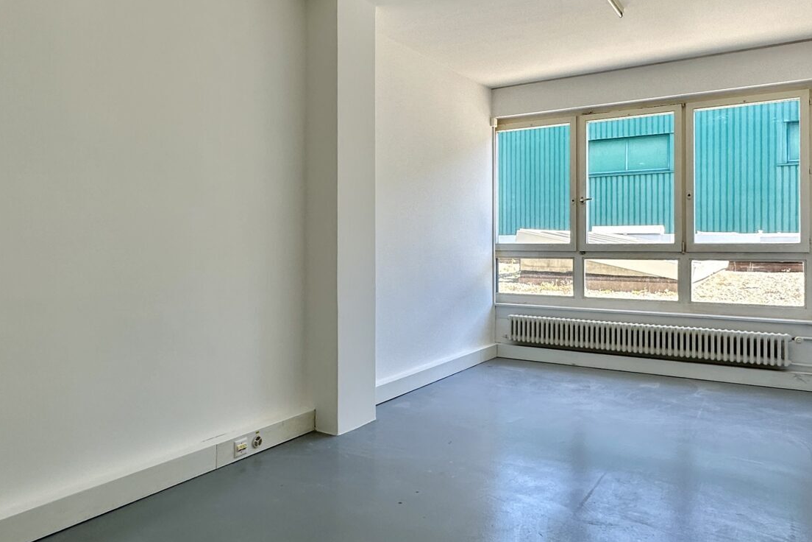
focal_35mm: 27
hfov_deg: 67.4
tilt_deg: -0.1
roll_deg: +0.2
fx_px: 609
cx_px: 395
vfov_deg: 47.8
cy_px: 242
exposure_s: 1/184
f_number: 2.2
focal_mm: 2.22
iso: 40
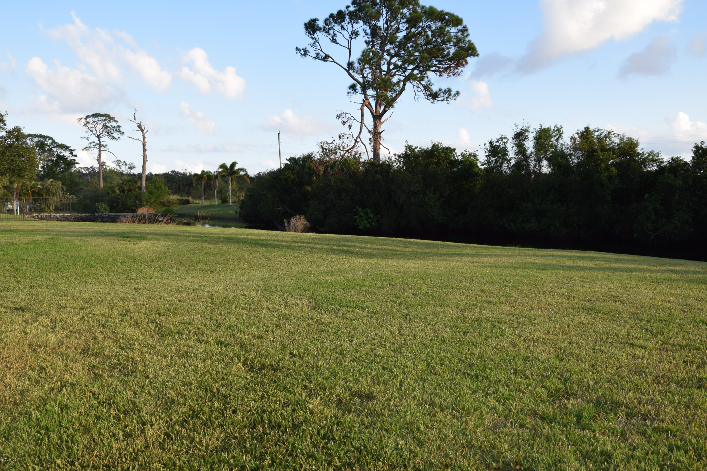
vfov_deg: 46.4
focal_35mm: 28
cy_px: 231
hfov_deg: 65.5
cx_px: 360
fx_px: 550
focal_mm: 18
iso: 100
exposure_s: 1/160
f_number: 6.3
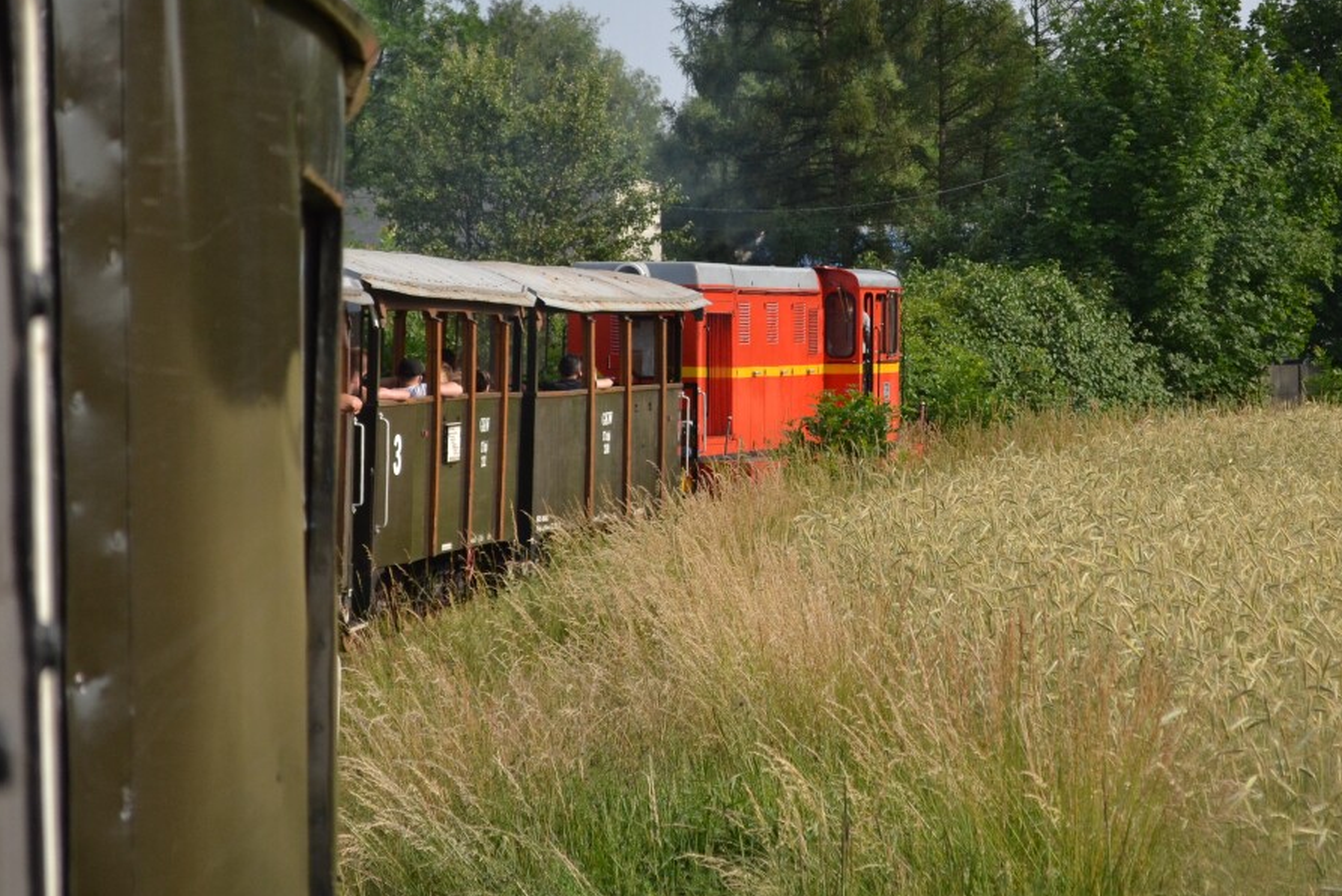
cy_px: 347
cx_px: 815
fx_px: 5290
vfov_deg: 9.7
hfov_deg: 14.4
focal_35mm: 142
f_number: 5.6
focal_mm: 55
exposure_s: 1/1000
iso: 400
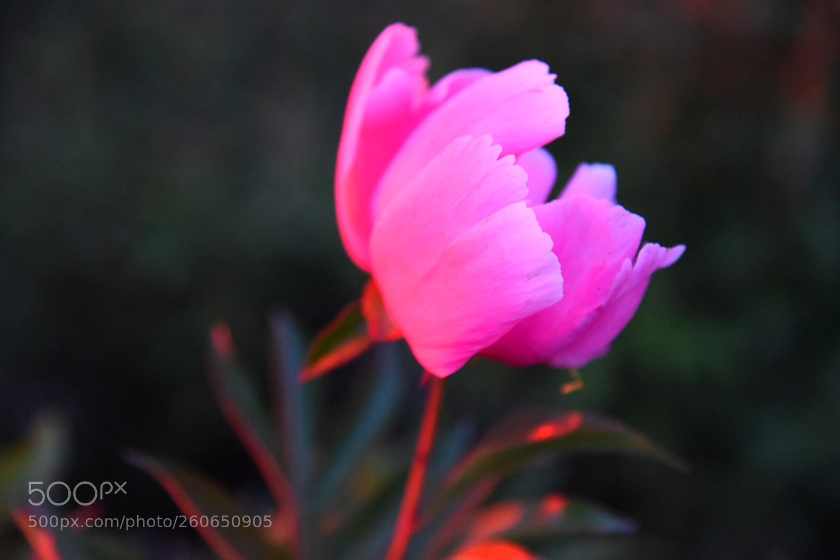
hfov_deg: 16.9
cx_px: 419
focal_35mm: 121
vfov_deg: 11.3
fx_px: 2823
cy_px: 281
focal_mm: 120
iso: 12800
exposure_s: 1/25
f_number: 4.5
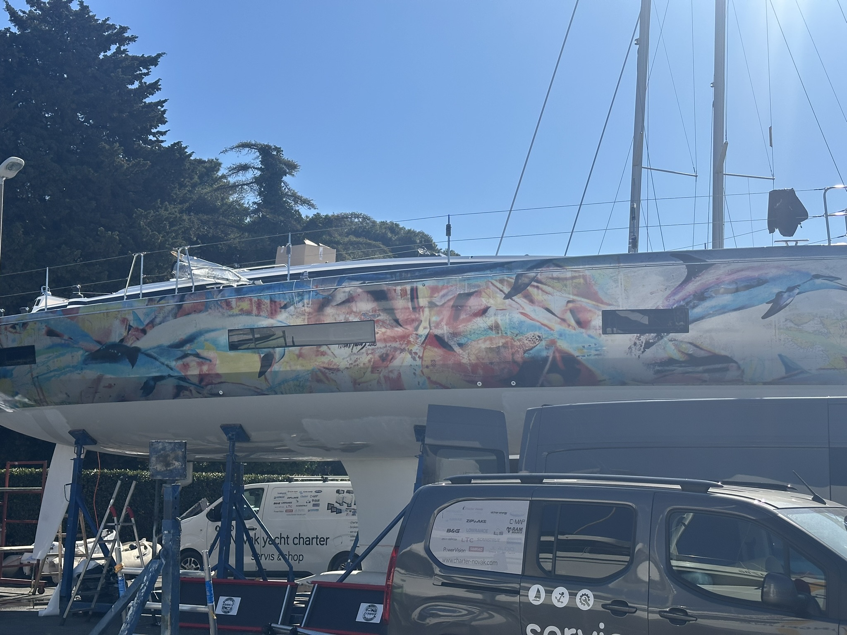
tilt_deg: +8.6
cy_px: 318
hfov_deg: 39.7
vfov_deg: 30.3
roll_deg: -0.2
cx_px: 424
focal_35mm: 48
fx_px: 1174
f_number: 1.78
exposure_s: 1/7092
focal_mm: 6.86
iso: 64
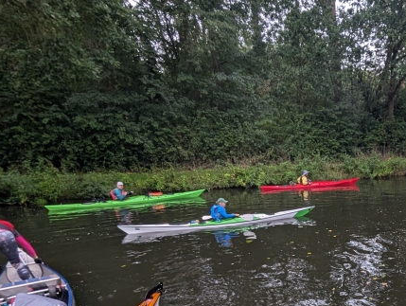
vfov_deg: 46.8
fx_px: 329
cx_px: 394
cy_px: 251
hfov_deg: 52.3
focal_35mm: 28
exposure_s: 1/200
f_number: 1.7
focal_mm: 2.02
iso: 102
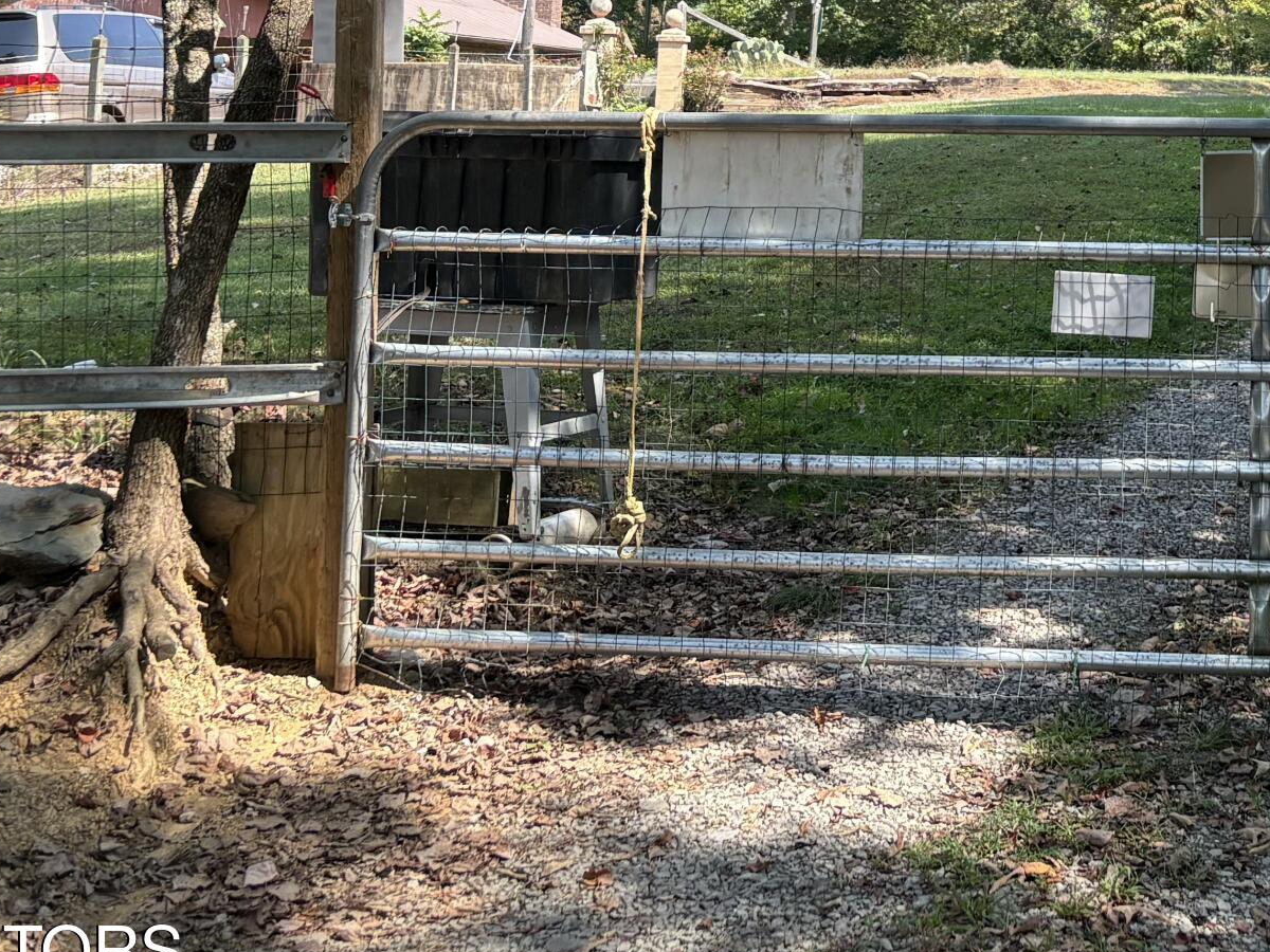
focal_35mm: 65
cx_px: 1267
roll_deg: -1.3
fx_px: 2385
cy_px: -130
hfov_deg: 28.1
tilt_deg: +5.4
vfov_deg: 21.3
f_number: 1.6
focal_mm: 5.96
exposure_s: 1/791
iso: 64
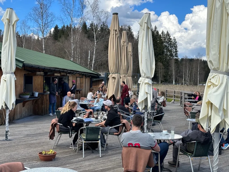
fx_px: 318
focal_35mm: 48
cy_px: 86
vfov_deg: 30.3
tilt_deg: -1.3
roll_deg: -2.0
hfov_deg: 39.7
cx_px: 114
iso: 64
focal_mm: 6.86
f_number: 1.78
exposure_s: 1/1992
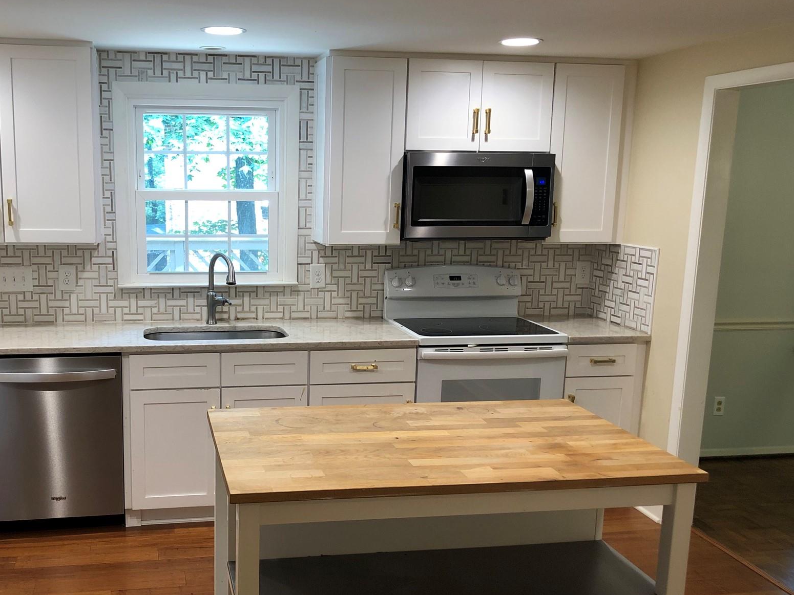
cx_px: 278
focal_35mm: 37
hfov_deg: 49.4
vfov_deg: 38.5
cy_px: 355
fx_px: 849
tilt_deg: -11.8
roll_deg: -0.5
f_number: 1.8
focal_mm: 3.99
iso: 32
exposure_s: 1/24
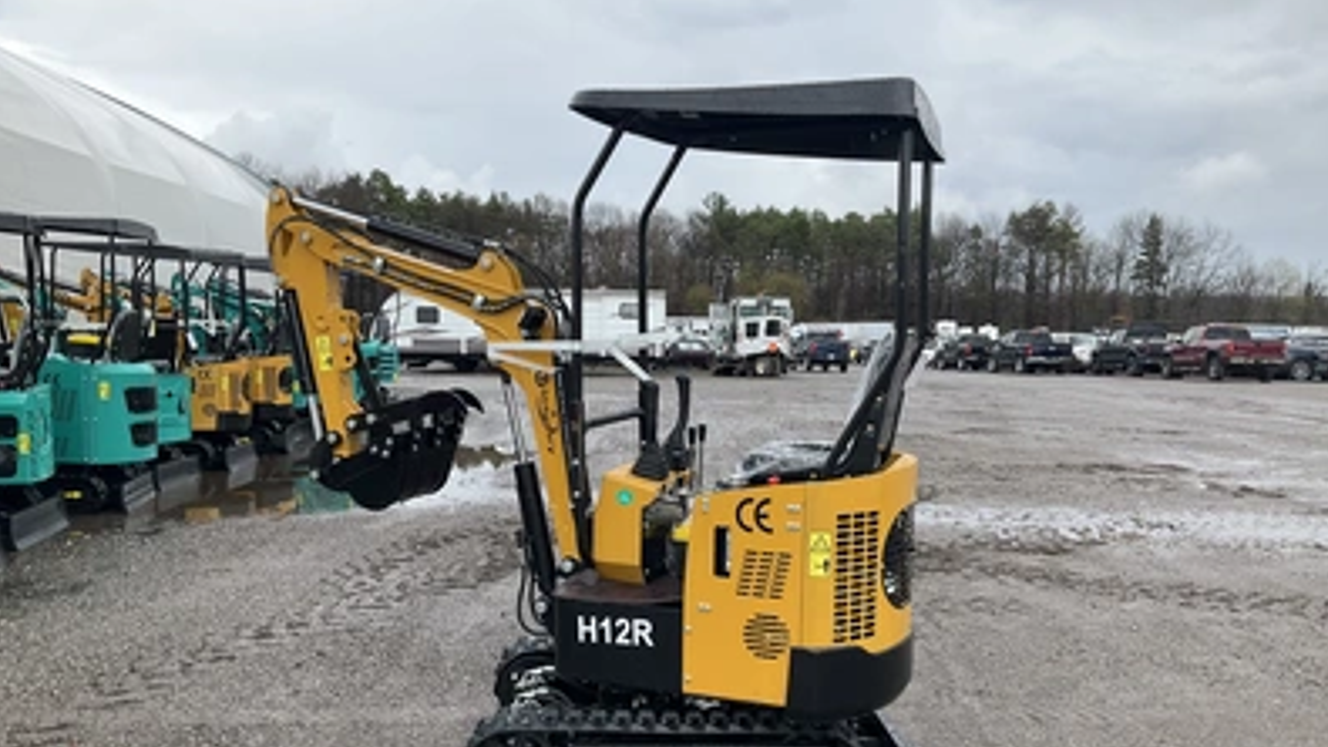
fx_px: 1127
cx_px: 669
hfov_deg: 61.0
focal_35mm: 32
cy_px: 464
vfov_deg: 36.5
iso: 25
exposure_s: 1/1121
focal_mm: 3
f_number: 1.8
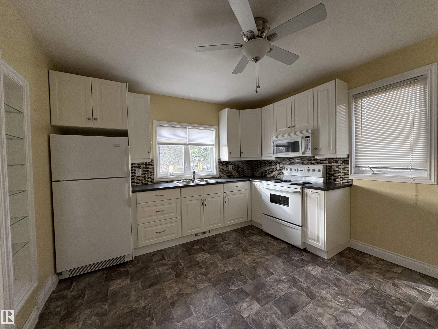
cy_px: 164
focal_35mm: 14
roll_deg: +1.2
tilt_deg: -1.3
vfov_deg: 85.7
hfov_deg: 102.1
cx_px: 219
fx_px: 177
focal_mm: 2.22
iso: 125
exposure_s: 1/99
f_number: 2.2
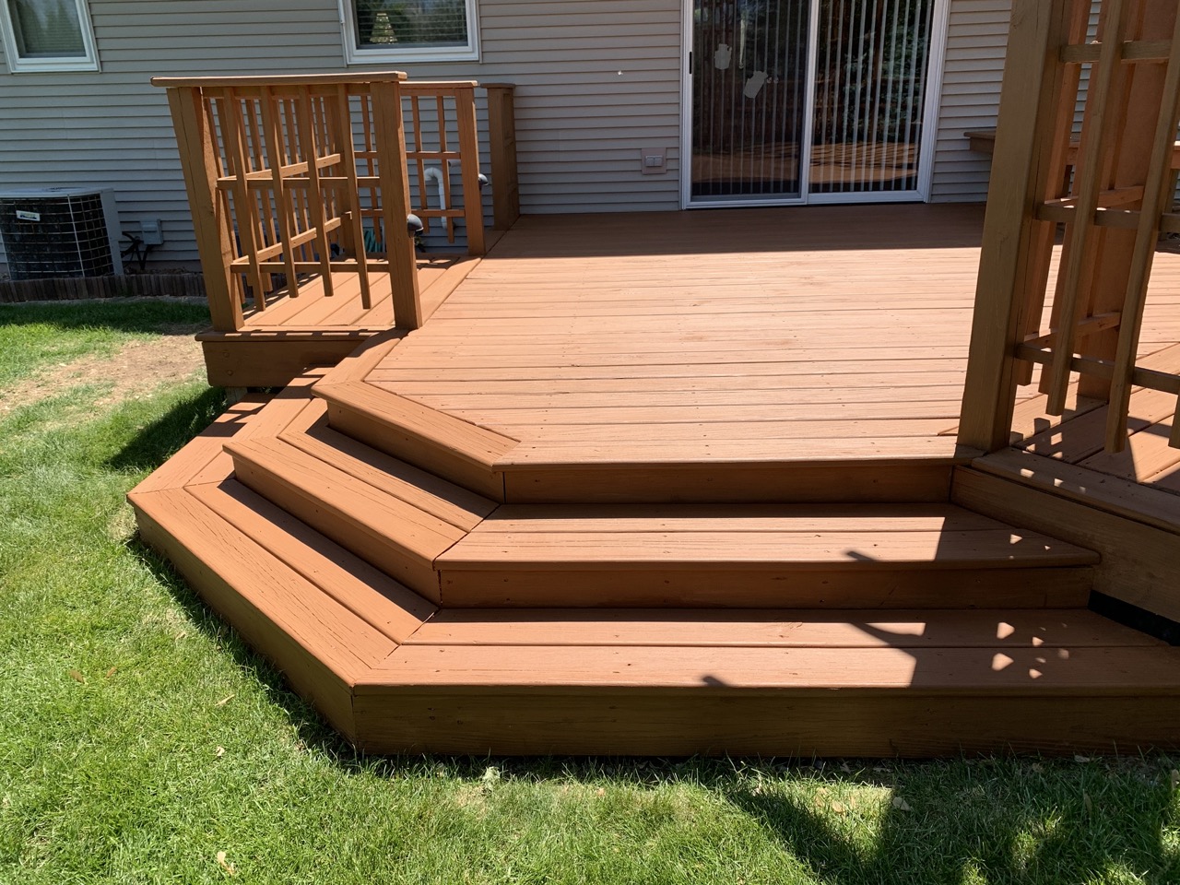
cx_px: 590
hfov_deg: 67.3
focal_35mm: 26
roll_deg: +2.3
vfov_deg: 53.1
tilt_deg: -18.5
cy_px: 442
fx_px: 886
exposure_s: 1/1490
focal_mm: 4.25
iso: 25
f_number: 1.8
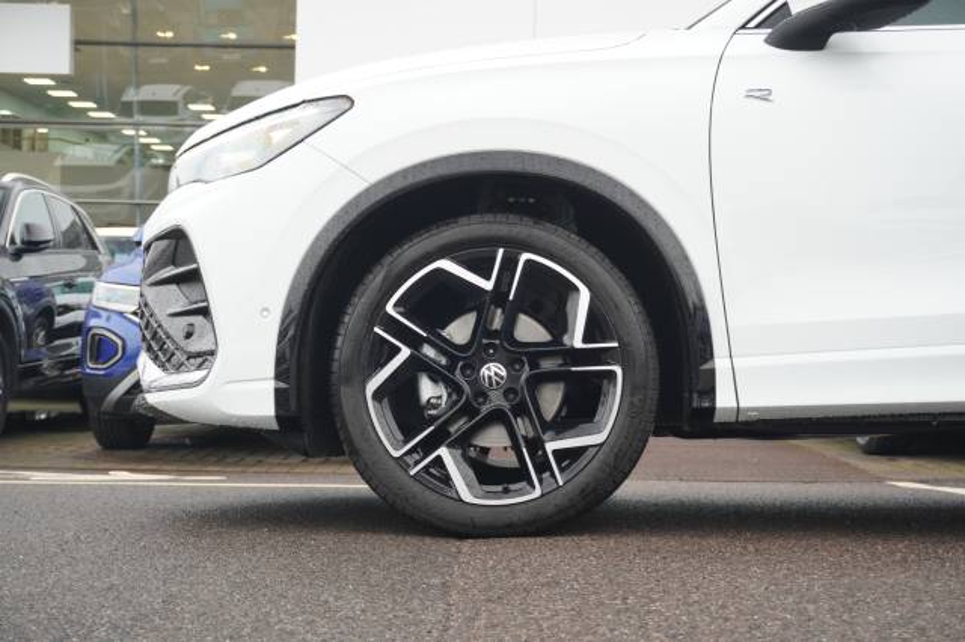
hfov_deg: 36.9
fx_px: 1447
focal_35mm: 54
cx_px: 482
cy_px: 321
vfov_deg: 25.0
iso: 640
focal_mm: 36
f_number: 5.6
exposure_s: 1/60
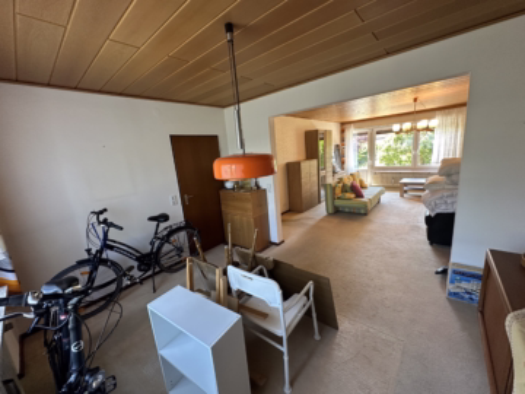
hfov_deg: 102.1
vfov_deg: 85.7
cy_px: 197
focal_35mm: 14
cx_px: 262
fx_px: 212
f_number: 2.2
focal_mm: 2.22
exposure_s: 1/50
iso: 200
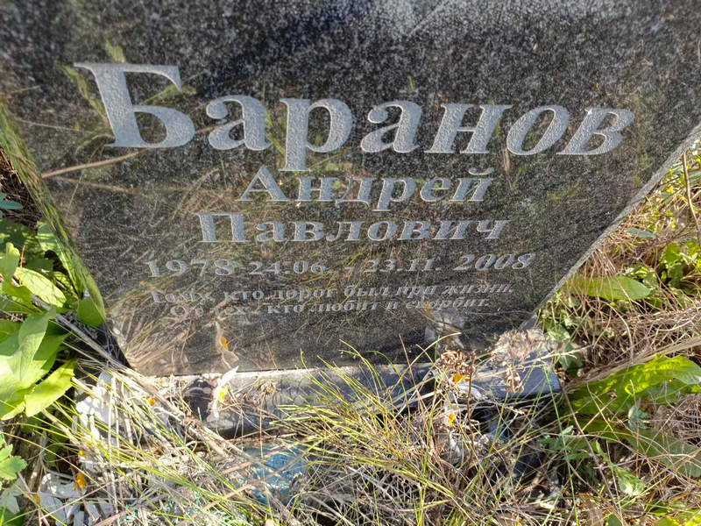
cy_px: 263
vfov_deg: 54.9
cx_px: 350
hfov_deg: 69.4
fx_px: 506
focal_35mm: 25
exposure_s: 1/135
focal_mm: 4.76
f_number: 1.69
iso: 101
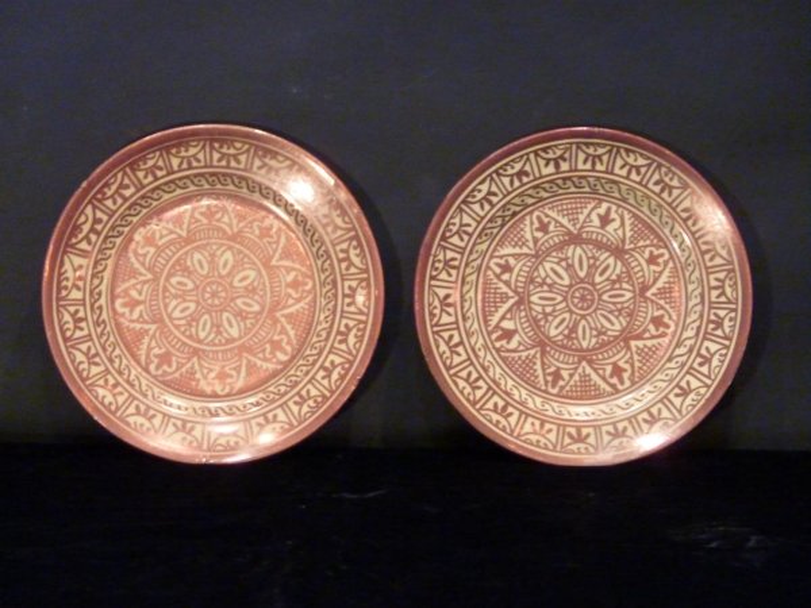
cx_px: 406
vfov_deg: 8.8
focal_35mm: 169
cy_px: 304
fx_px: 3959
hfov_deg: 11.7
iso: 800
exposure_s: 1/20
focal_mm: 27.8
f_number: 4.5
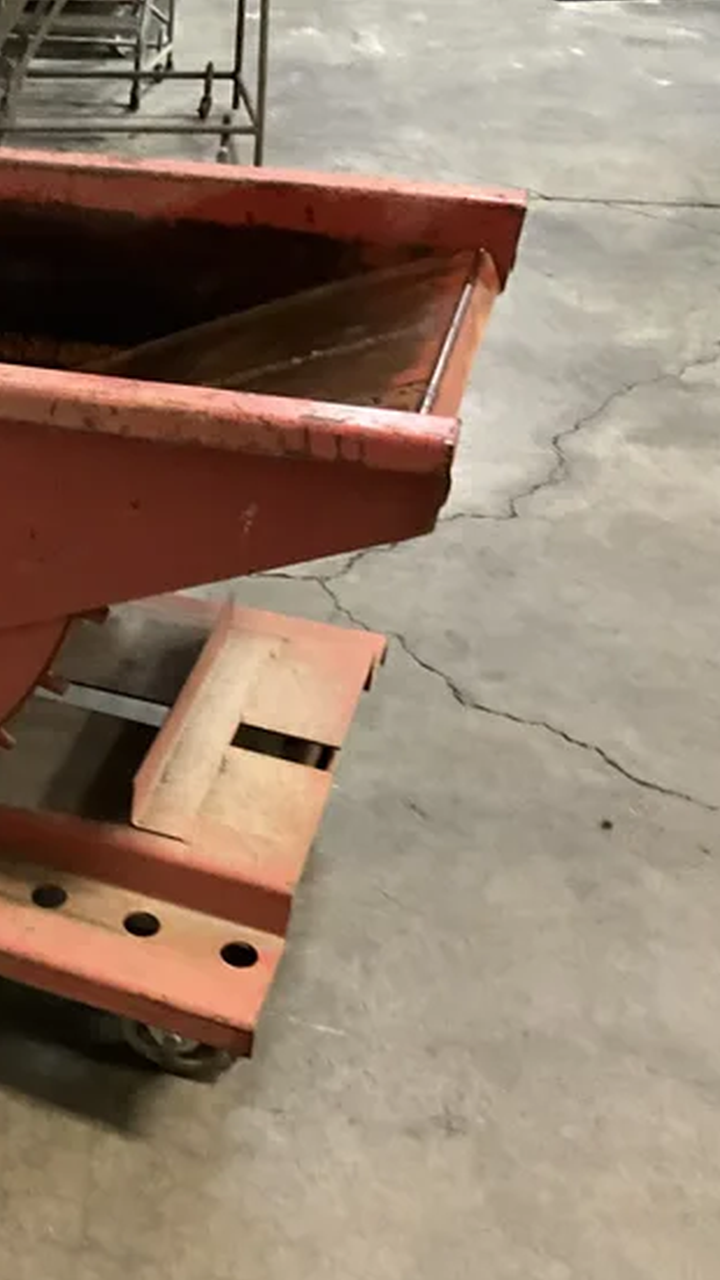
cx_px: -125
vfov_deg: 47.4
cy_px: 652
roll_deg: +1.8
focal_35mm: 43
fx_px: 1459
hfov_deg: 25.2
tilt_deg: -33.3
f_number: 1.8
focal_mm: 3
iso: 500
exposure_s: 1/30
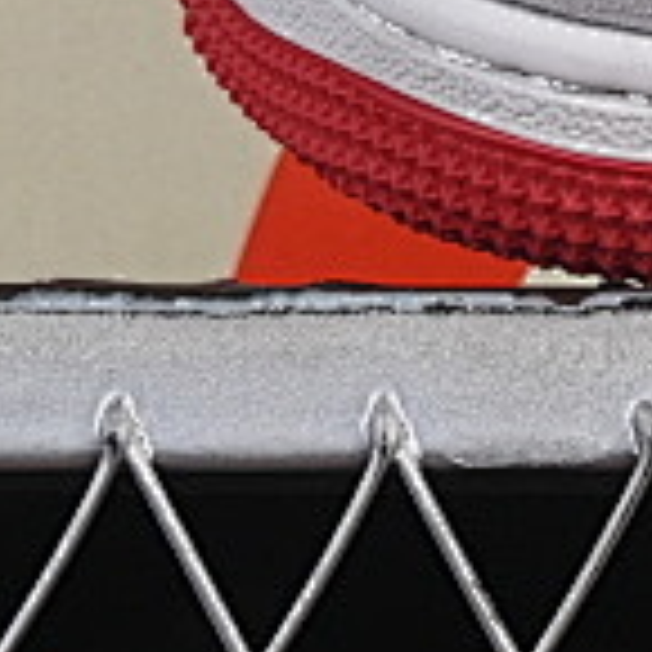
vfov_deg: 3.7
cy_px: -719
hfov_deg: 3.7
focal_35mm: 474
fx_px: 10101
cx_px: 1335
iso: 160
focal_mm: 50
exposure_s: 1/80
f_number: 8
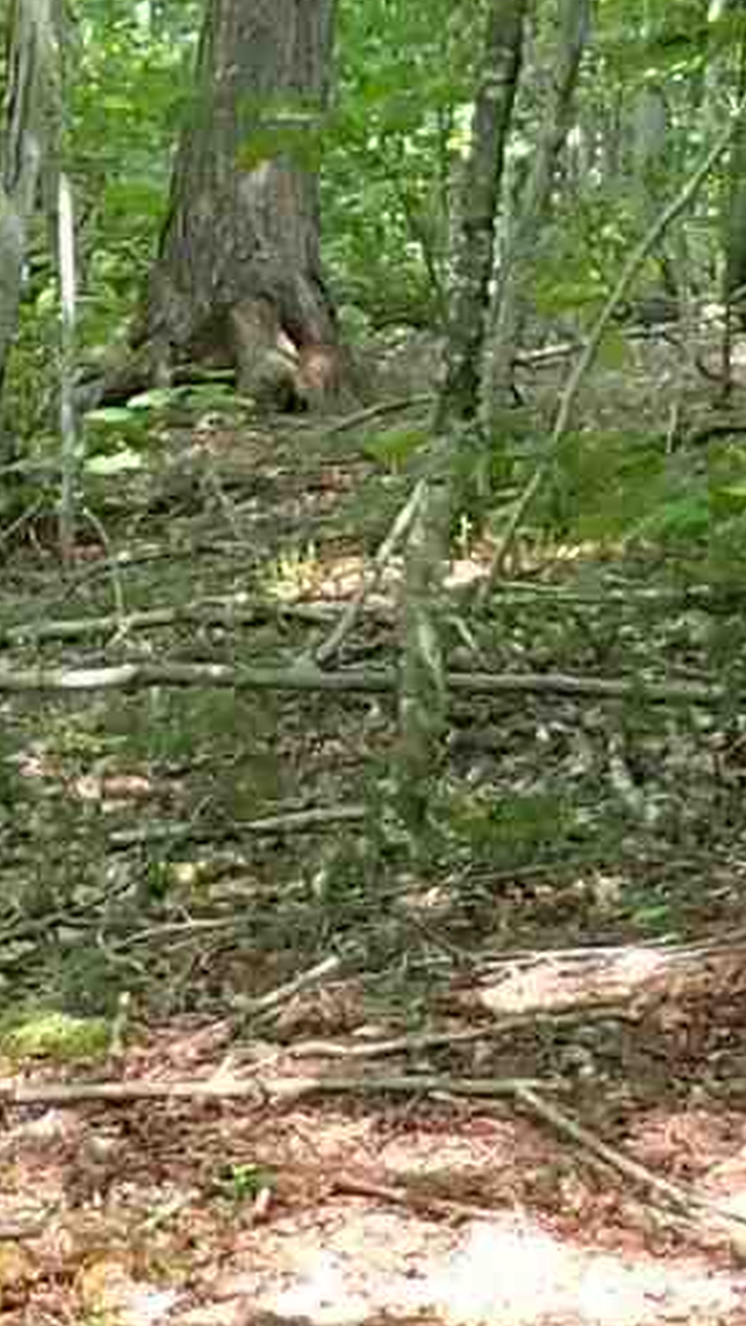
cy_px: -517
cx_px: 1182
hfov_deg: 7.0
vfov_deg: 12.2
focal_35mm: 170
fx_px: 5974
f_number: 2
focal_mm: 4.5
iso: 200
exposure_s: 1/80
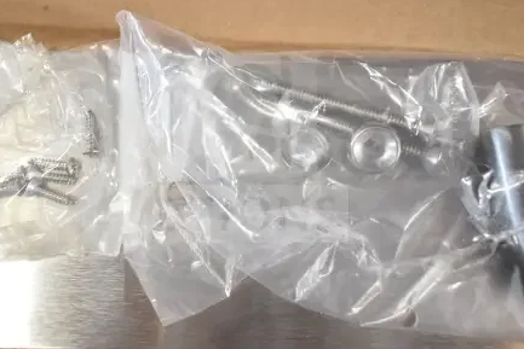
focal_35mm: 38
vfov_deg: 35.0
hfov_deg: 50.4
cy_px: 147
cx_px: 212
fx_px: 553
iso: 900
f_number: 3.5
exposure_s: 1/30
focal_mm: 18
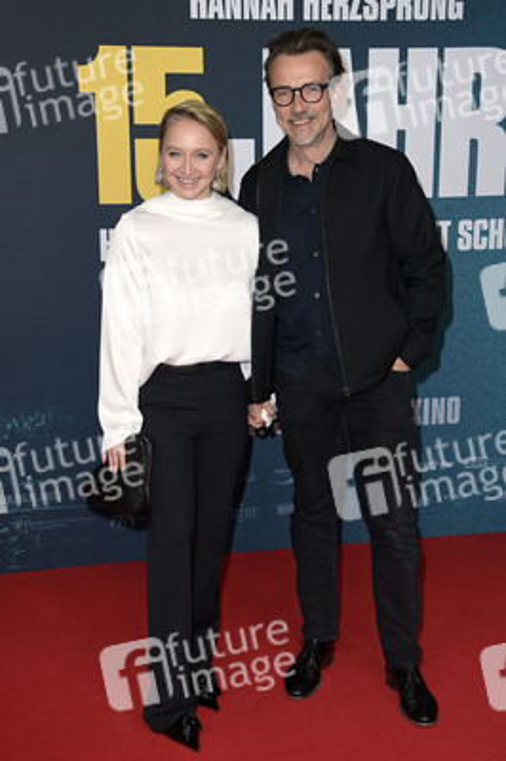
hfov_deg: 26.9
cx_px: 253
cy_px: 380
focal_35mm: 50
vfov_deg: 39.6
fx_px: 1056
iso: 640
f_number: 5.6
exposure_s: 1/250
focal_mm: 50
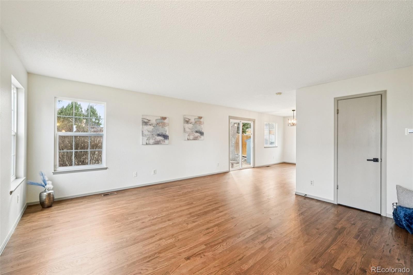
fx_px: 172
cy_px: 138
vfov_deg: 77.3
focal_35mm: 15
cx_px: 206
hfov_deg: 100.4
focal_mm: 10
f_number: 8
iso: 800
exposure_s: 1/10
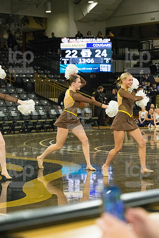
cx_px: 80
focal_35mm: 102
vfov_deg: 20.0
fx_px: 676
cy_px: 119
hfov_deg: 13.4
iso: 6400
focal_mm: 102
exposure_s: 1/1600
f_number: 5
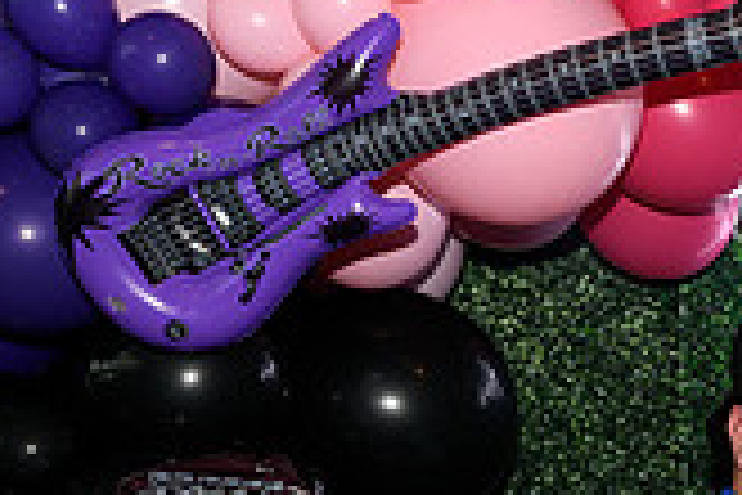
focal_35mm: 109
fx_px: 2246
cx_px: 1174
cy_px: 839
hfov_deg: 16.7
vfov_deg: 11.8
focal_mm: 31
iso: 500
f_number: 6.3
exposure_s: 1/60
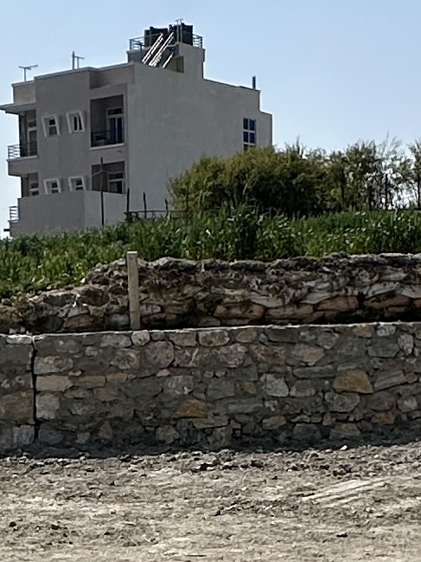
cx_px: 173
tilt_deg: -6.1
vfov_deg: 22.0
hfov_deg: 17.0
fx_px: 1410
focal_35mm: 87
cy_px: 504
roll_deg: +1.0
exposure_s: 1/4000
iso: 50
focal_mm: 2.22
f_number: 2.2
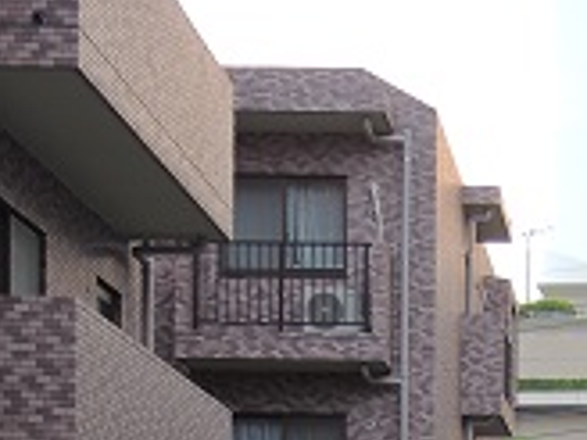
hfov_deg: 15.0
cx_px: 659
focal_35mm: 128
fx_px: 2171
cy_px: 762
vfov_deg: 10.9
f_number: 2.5
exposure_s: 1/50
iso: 80
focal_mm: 7.6
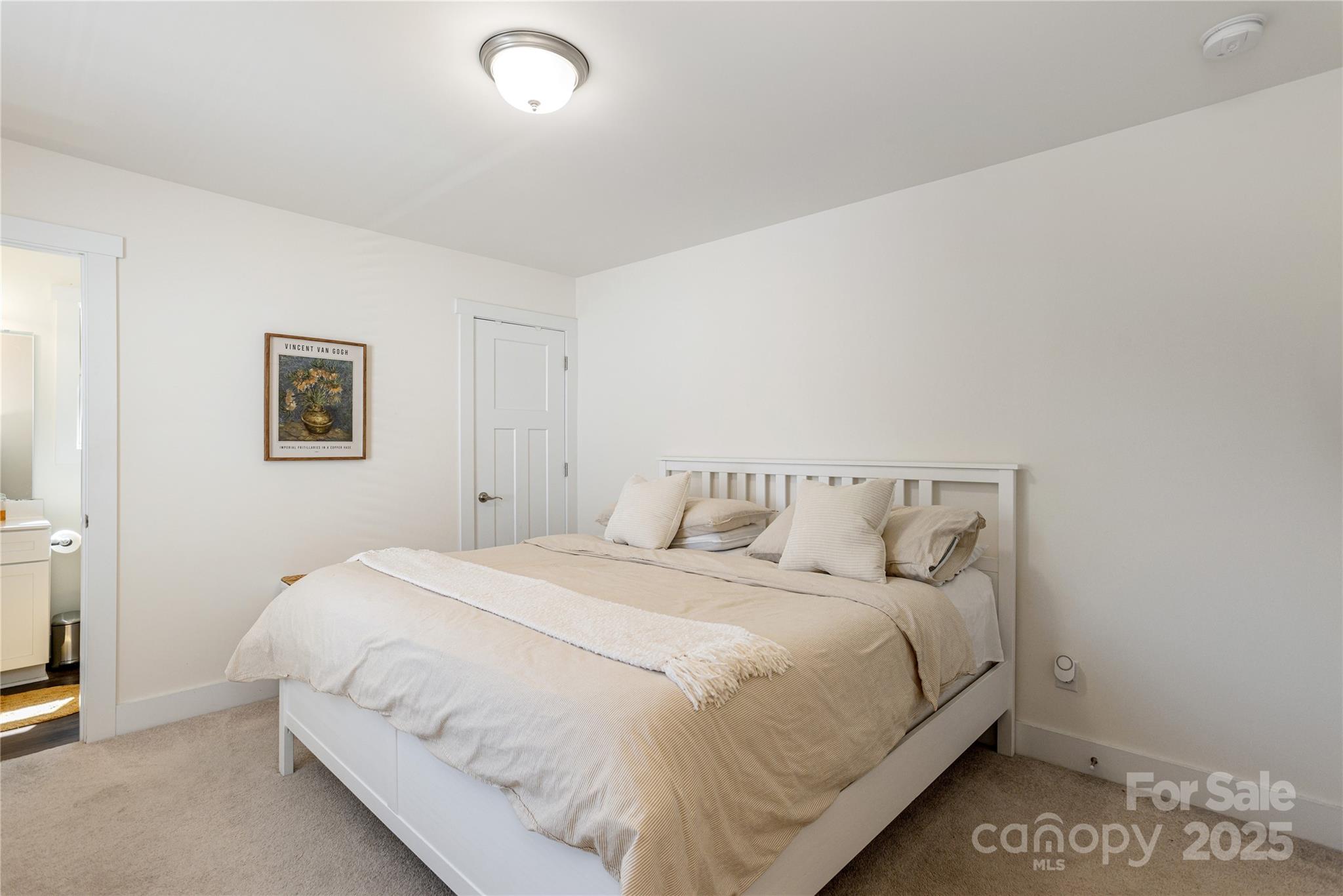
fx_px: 634
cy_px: 448
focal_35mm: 17
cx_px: 672
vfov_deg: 70.5
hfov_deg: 93.3
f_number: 8
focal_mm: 17
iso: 320
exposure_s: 1/80
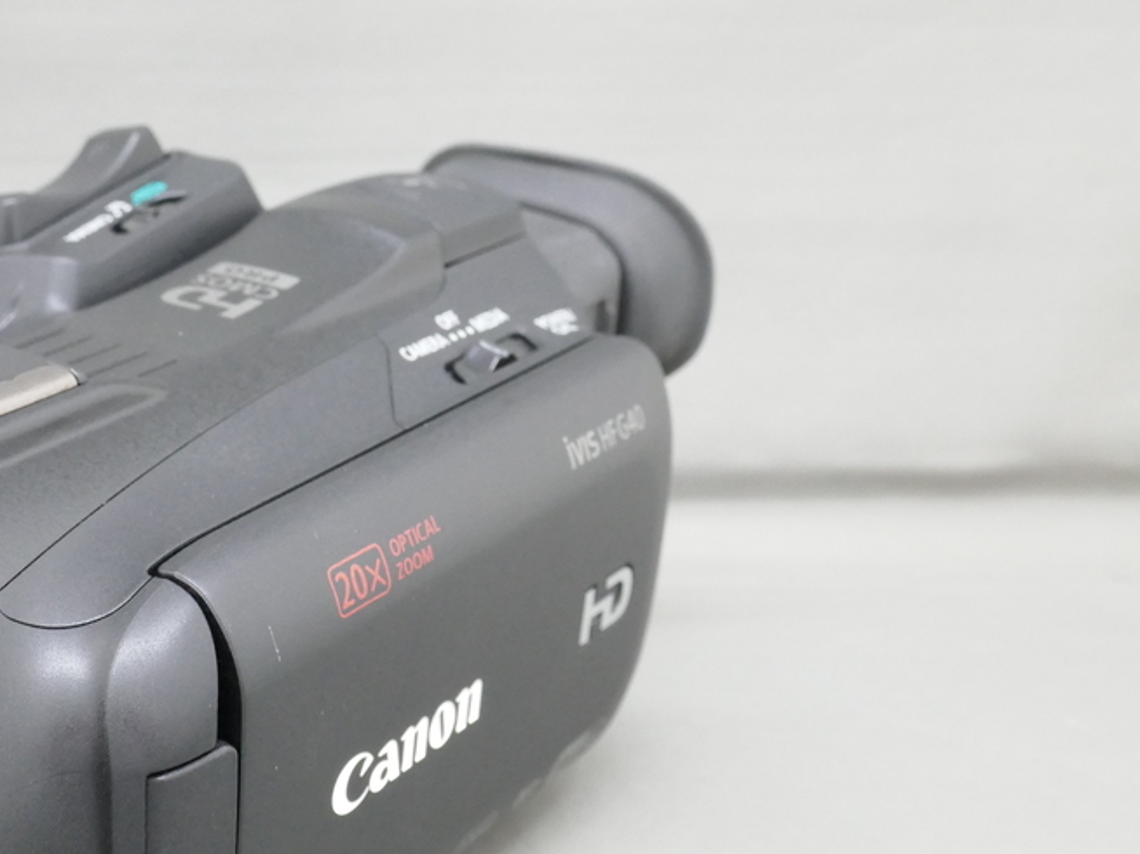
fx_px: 1975
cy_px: 659
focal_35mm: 60
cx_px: 146
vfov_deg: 24.1
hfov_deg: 30.9
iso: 1600
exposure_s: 1/20
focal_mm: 12.5
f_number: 5.6
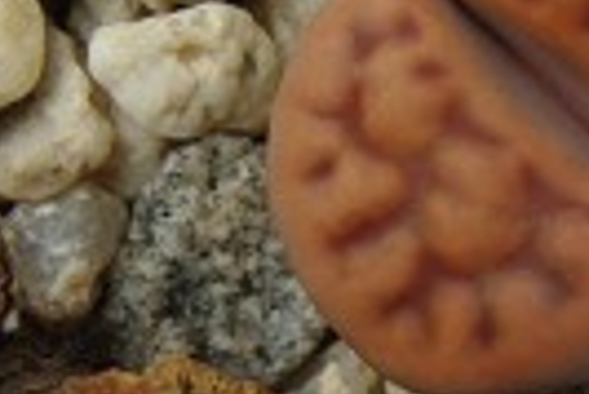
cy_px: 379
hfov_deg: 5.2
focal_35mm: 394
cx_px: 576
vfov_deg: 3.5
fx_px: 6453
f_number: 38
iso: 100
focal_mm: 70
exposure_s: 1
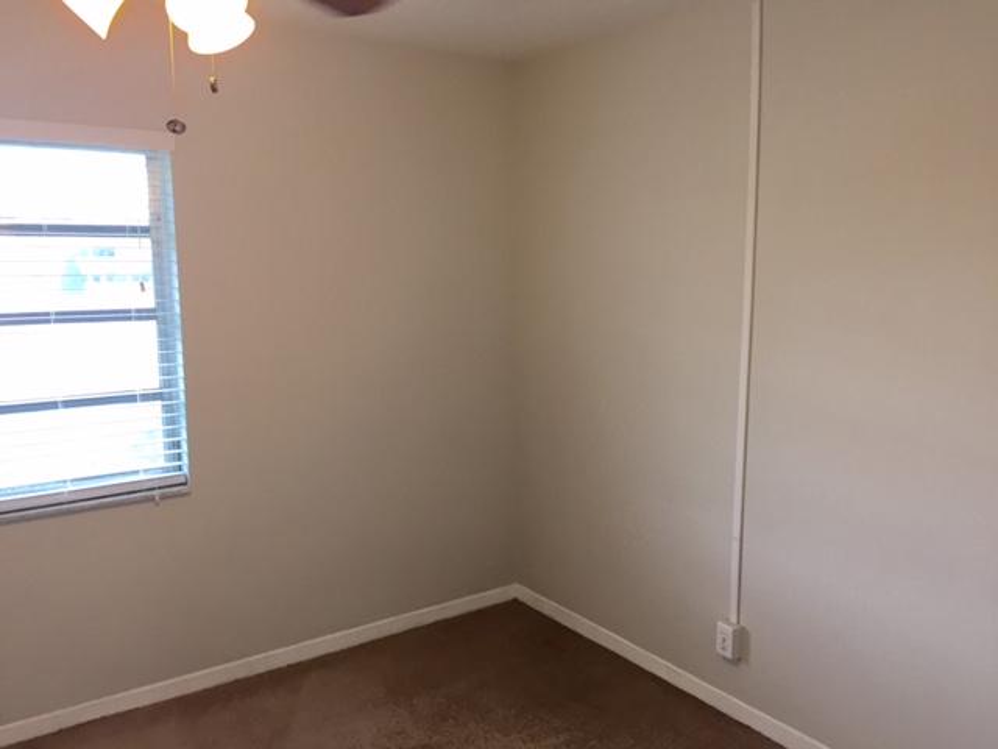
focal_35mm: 29
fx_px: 836
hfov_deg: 61.7
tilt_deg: -6.2
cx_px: 499
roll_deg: -0.9
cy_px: 374
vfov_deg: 48.2
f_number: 2.2
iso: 32
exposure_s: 1/30
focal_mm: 4.15
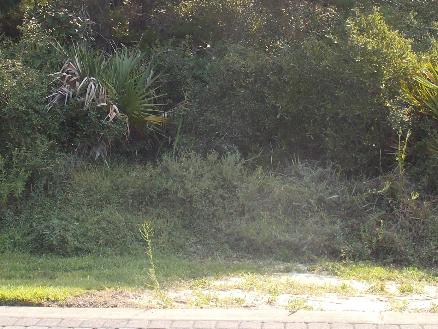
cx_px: 225
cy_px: 101
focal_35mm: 80
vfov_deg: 18.4
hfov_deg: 24.4
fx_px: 1012
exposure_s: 1/160
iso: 80
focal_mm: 6.6
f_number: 3.5
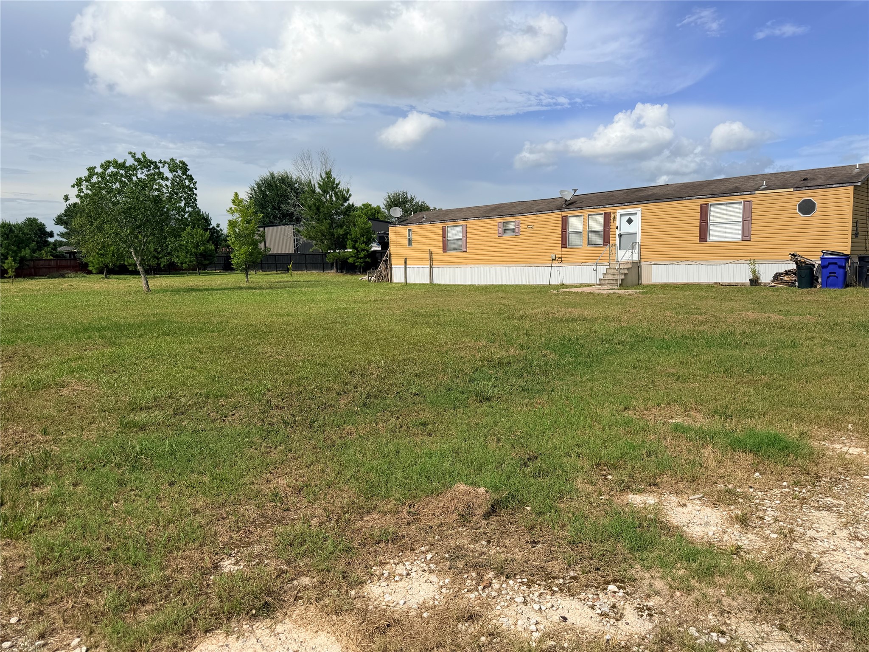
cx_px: 434
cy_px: 326
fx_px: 602
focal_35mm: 24
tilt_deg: -6.3
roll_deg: +1.5
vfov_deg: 56.8
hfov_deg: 71.6
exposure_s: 1/7353
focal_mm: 6.76
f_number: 1.78
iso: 80
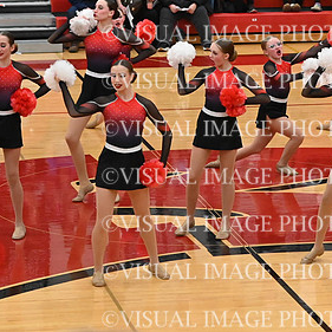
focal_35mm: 184
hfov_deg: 9.5
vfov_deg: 9.5
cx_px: 273
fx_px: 1997
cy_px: 105
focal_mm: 70
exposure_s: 1/400
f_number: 4
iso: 8000
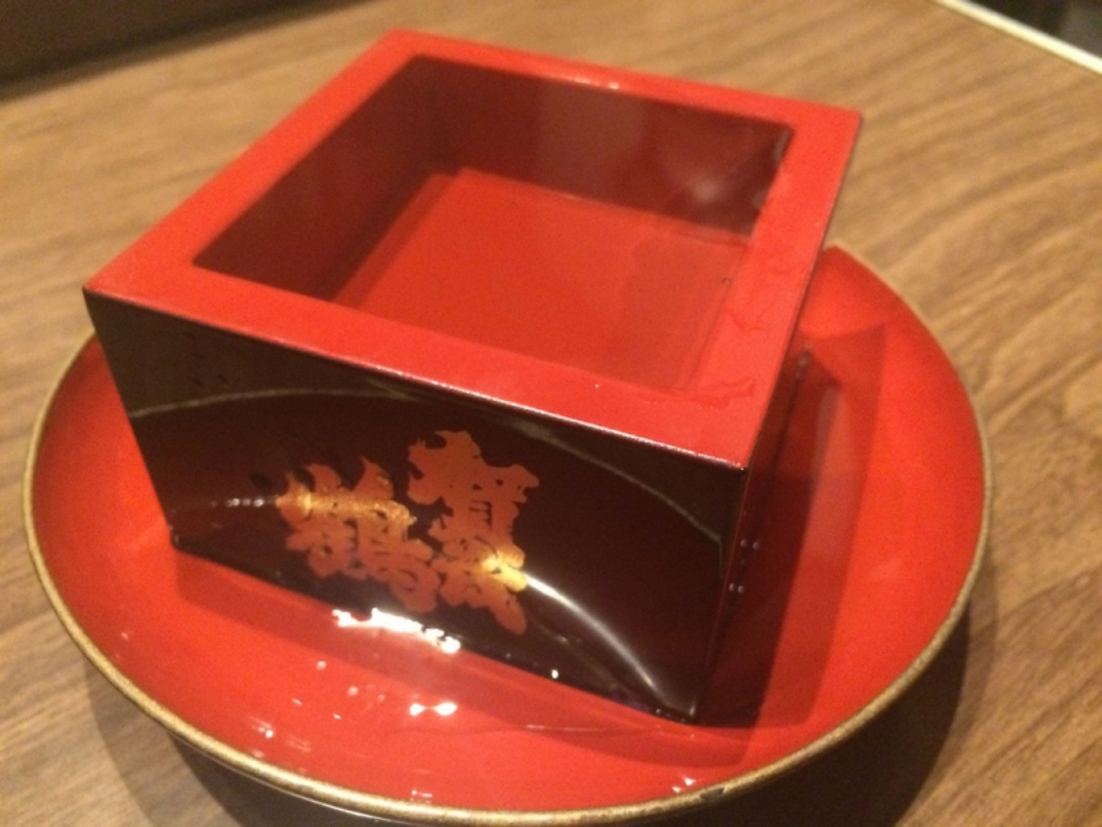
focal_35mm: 29
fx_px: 923
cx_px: 551
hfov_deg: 61.7
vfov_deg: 48.2
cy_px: 414
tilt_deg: -45.5
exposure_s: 1/15
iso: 640
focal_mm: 4.15
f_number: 2.2
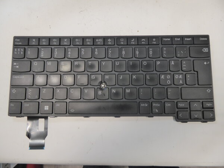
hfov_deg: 69.4
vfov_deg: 54.9
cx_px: 112
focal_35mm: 25
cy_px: 84
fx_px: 162
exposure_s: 1/50
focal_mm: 4.3
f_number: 3.3
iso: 400
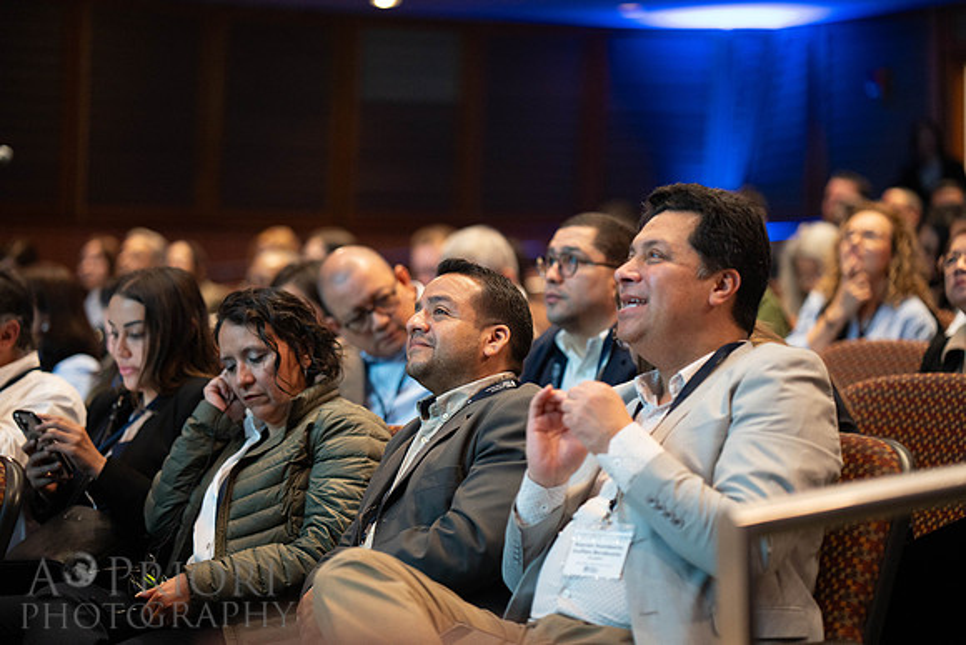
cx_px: 483
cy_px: 322
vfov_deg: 16.1
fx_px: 2281
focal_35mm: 85
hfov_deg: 23.9
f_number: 1.8
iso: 3200
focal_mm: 85
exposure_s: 1/80
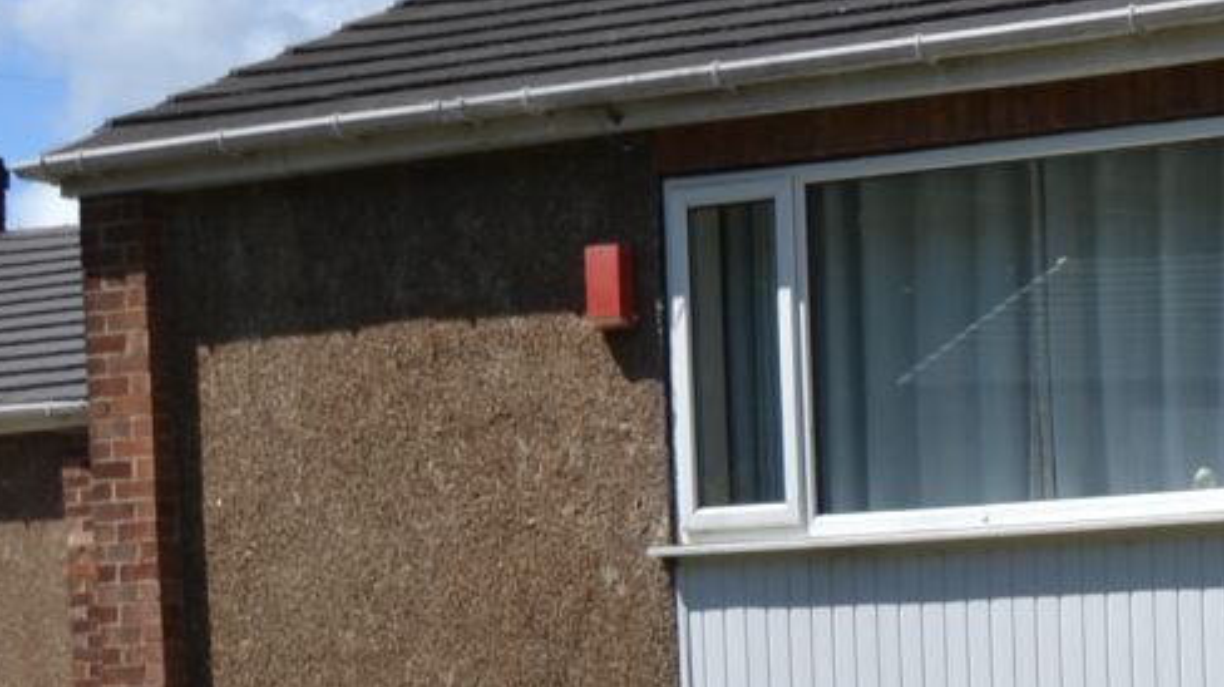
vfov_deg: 10.5
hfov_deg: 16.7
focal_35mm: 112
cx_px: 2029
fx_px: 3640
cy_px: 944
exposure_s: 1/250
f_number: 8
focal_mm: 17
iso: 100
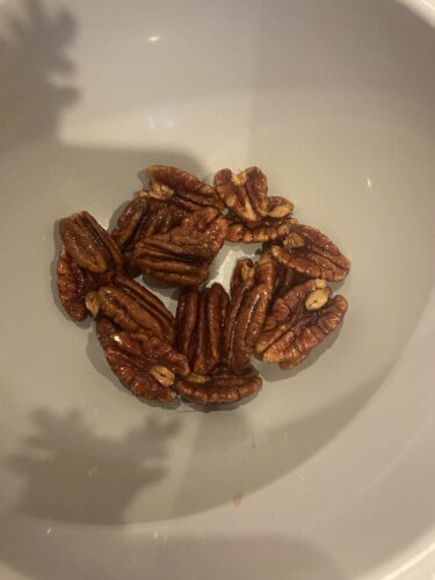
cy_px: 290
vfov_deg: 67.3
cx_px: 218
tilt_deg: -76.1
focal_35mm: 26
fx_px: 436
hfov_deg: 53.1
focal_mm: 4.25
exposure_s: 1/25
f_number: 1.8
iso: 500
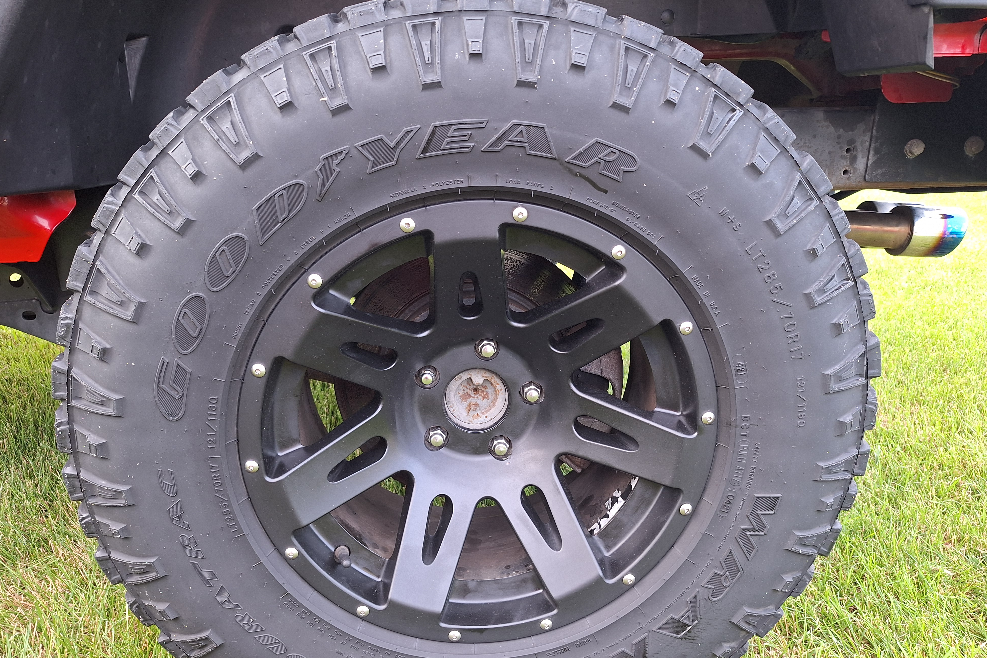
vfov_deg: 51.3
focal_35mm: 25
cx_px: 485
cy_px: 347
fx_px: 685
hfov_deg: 71.5
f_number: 1.8
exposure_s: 1/40
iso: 100
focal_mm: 5.54
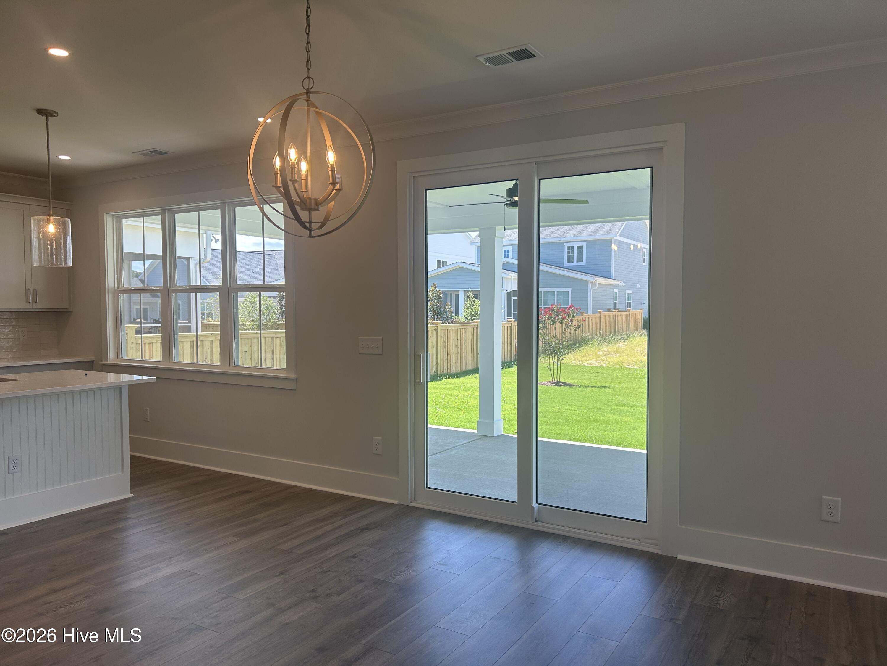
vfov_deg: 53.1
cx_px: 444
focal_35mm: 26
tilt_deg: -1.8
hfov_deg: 67.3
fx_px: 666
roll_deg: +0.1
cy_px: 333
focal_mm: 5.7
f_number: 1.5
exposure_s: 1/421
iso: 50
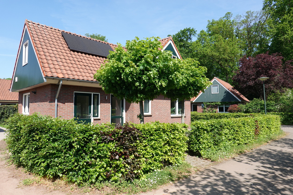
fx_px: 195
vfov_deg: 53.1
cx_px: 146
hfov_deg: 73.8
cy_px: 98
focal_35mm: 24
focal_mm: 9
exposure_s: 1/250
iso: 125
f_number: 5.6
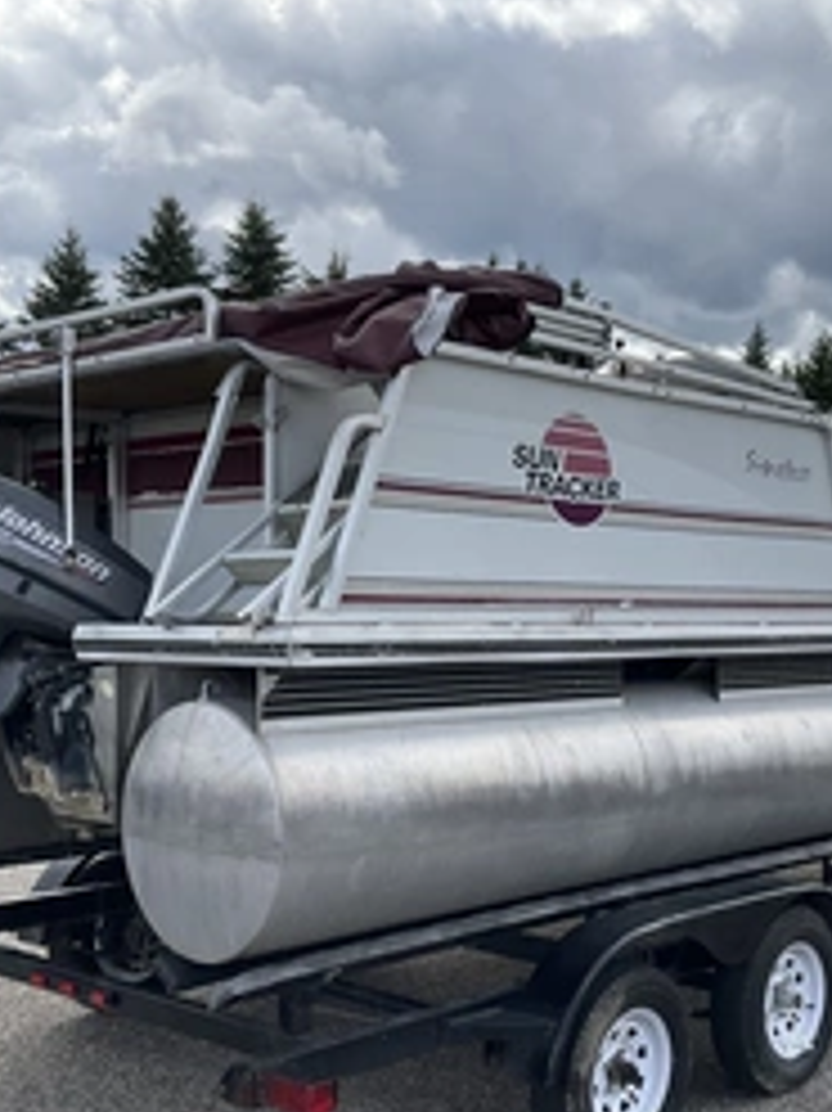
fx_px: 1508
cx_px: 508
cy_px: 666
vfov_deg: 40.3
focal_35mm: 47
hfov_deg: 30.8
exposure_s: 1/1015
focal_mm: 3
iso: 25
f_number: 1.8
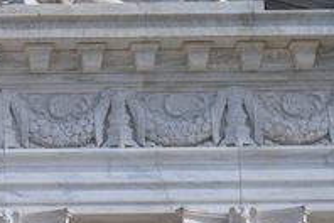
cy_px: 185
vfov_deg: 3.8
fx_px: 3358
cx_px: -336
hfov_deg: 5.6
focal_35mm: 362
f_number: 5
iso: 100
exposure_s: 1/800
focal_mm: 70
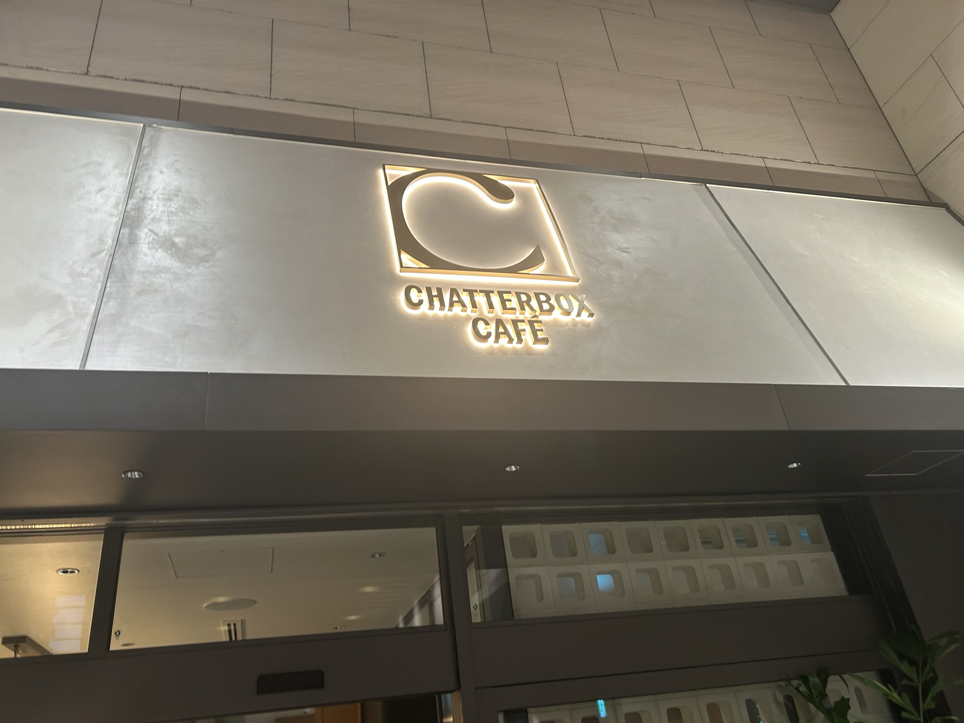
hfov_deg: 67.3
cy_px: 362
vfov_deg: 53.1
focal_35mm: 26
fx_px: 724
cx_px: 482
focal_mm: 5.7
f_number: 1.5
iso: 125
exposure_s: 1/49
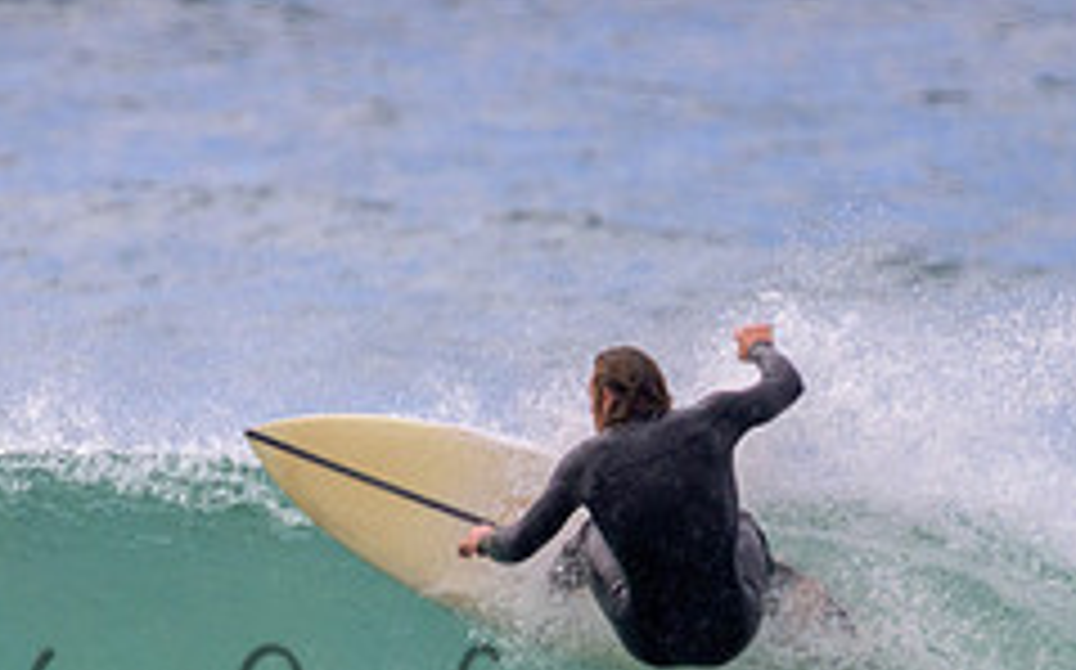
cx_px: 432
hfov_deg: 1.1
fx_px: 58109
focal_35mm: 1983
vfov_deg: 0.7
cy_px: 677
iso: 1000
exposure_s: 1/2000
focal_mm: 800
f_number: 11
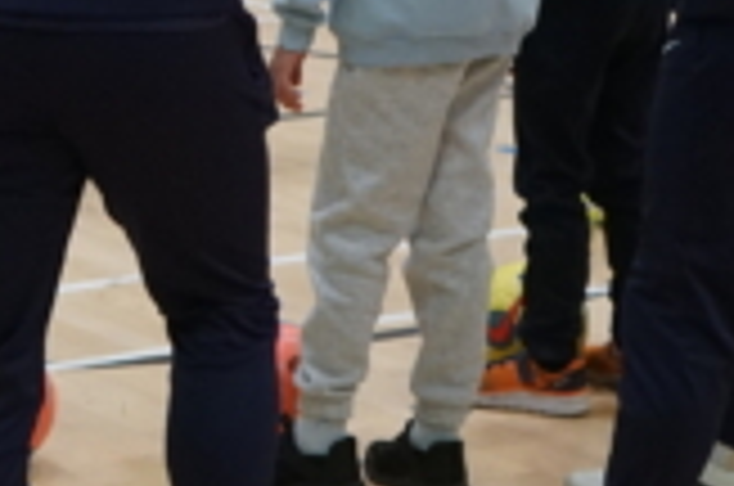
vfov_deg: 8.1
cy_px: -61
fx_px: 3419
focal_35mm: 168
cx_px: -140
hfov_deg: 12.0
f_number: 4
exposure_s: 1/160
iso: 2000
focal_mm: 39
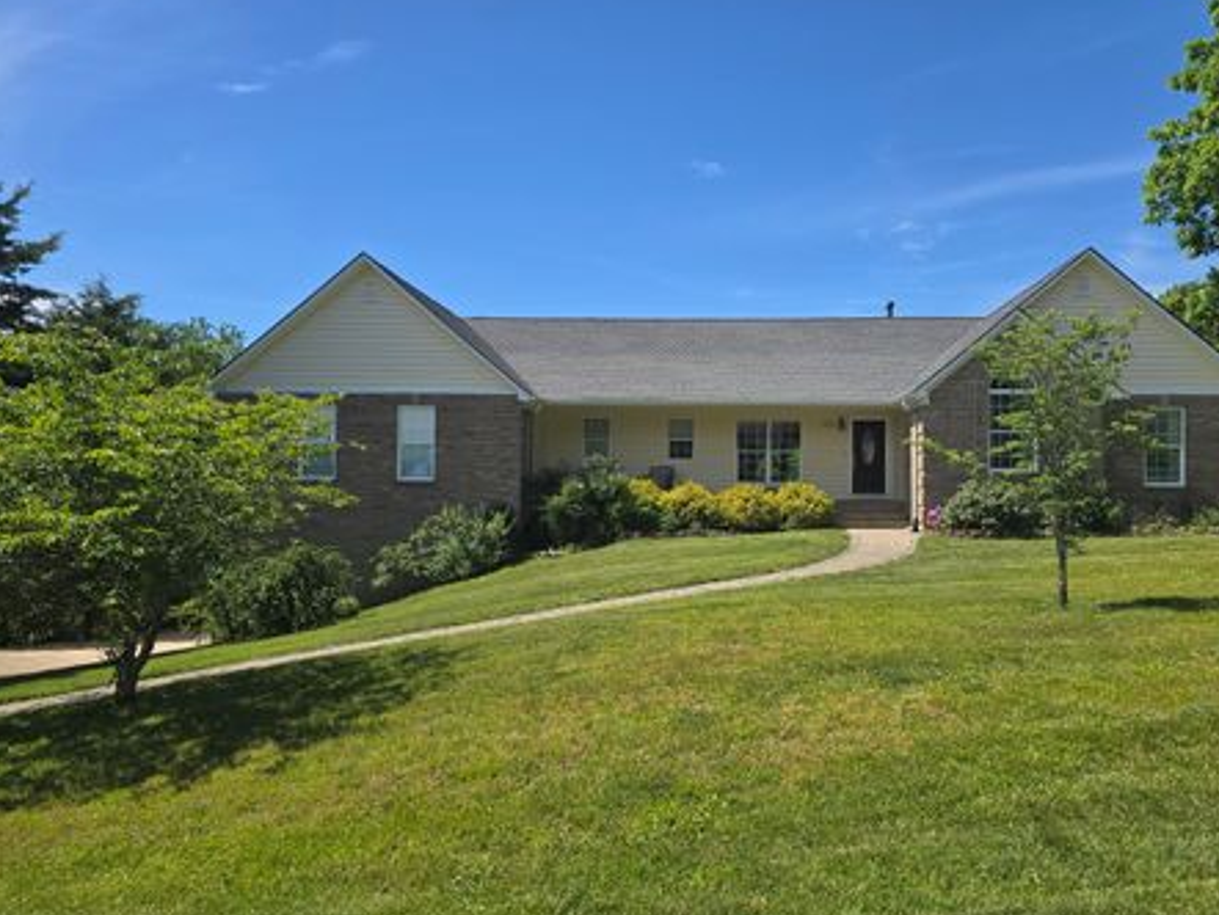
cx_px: 676
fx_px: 916
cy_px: 481
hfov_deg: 67.1
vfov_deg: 53.1
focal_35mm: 26
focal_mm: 6.3
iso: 12
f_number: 1.7
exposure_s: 1/852
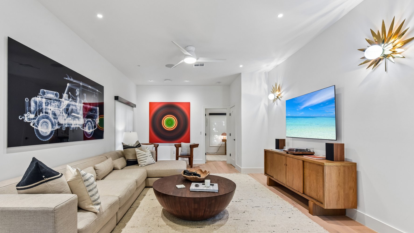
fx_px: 187
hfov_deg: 95.6
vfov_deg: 63.9
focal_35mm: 17
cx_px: 186
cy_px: 125
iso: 450
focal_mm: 14
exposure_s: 1/15
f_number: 8
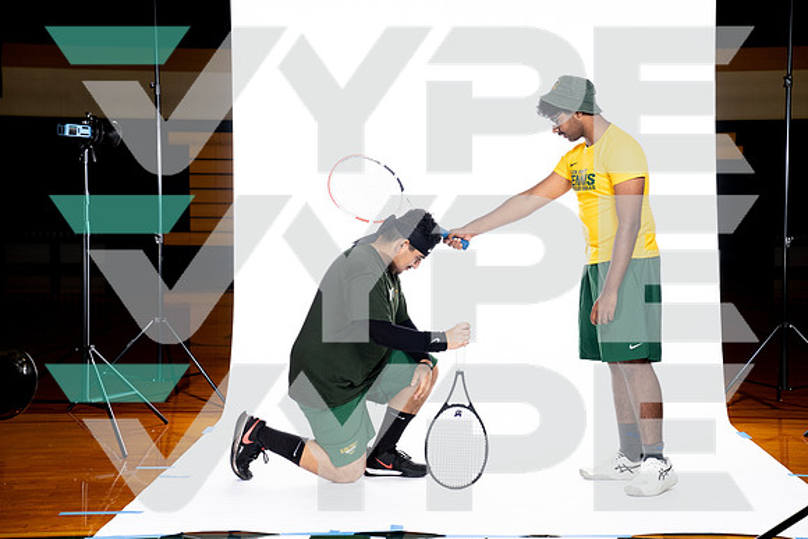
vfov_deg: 19.5
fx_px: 1571
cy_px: 270
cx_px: 404
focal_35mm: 70
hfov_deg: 28.8
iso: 400
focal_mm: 70
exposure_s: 1/250
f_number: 5.6
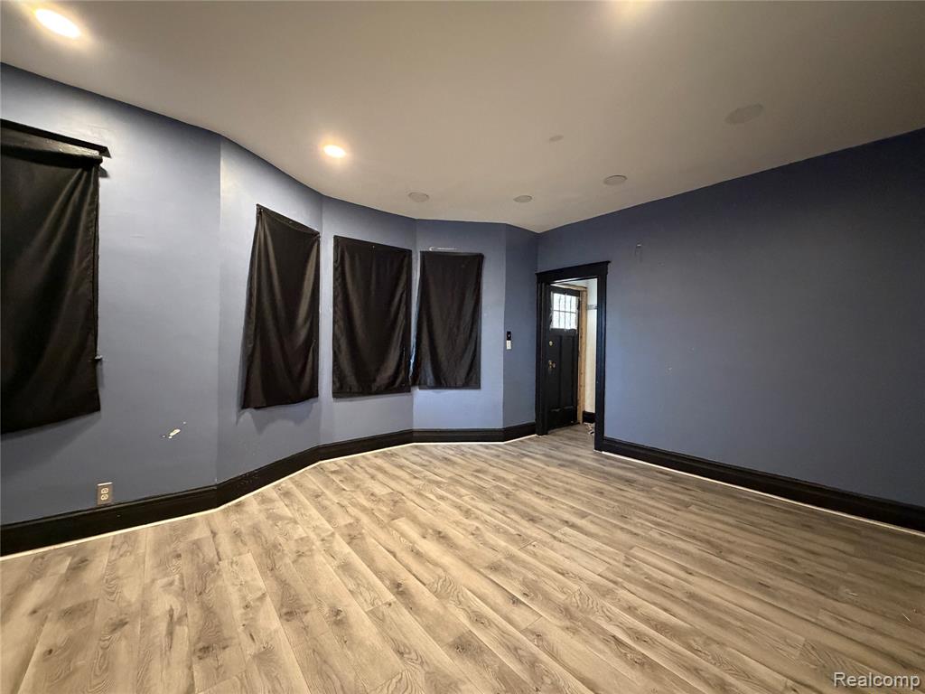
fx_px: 374
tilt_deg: -0.5
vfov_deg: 85.7
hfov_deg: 102.1
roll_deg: -1.0
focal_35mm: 14
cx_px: 462
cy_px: 347
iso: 1000
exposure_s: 1/40
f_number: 2.2
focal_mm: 2.22
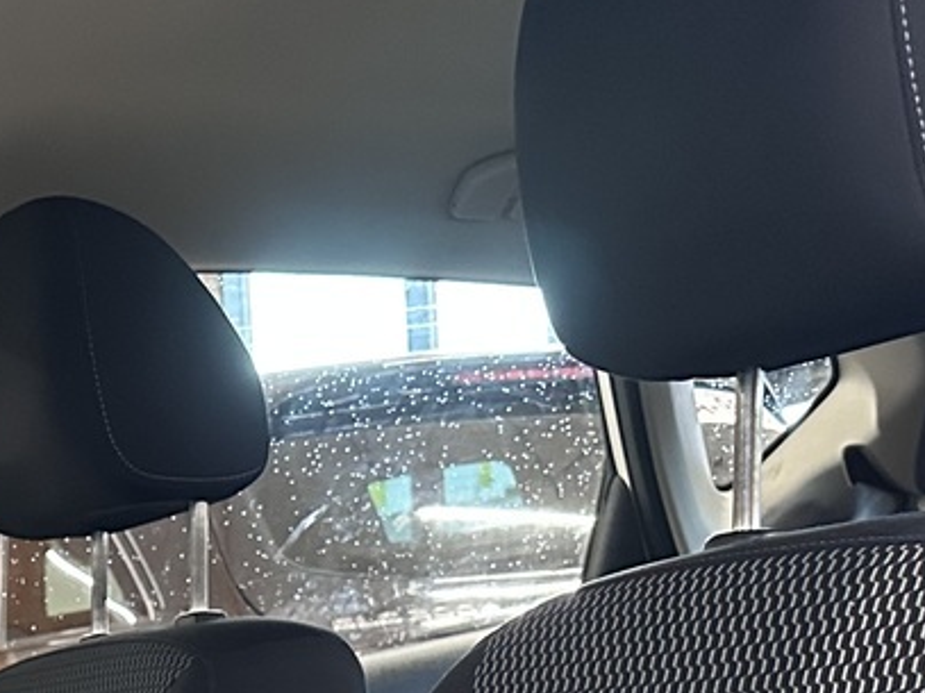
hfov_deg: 21.4
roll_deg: +5.8
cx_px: -180
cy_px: 1161
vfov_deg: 15.4
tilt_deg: -9.1
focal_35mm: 85
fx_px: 2271
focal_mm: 6.86
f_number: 1.78
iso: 640
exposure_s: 1/33
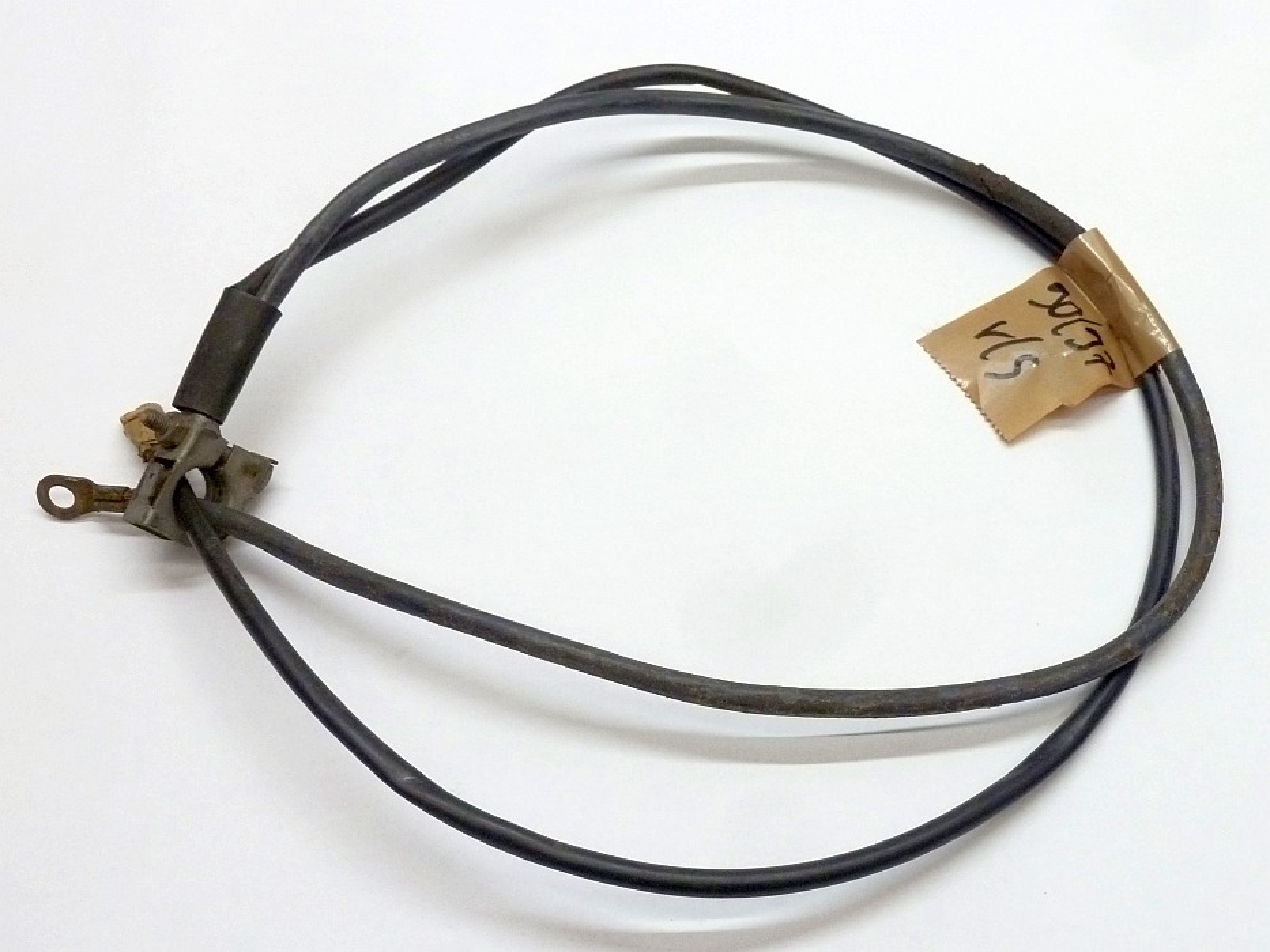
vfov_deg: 34.4
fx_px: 1541
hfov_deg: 44.8
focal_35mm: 42
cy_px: 476
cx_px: 635
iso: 400
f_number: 3.7
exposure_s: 1/30
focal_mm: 6.9
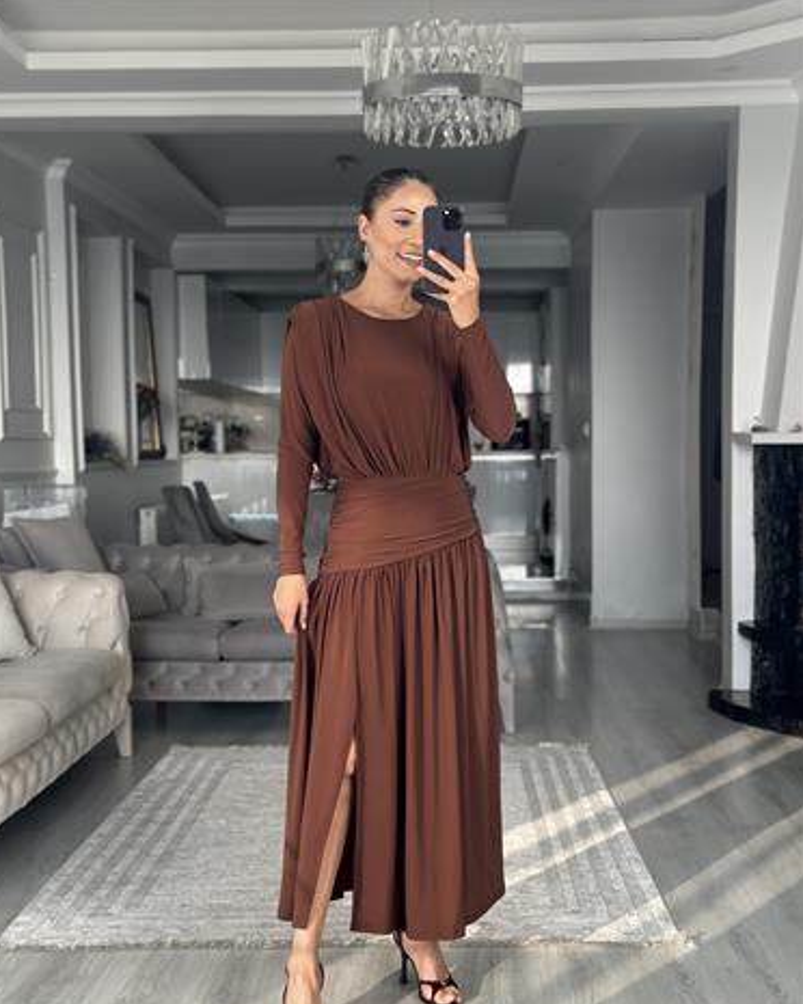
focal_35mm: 51
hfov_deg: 29.7
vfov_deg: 36.6
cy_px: 540
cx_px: 397
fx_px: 1515
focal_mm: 6.86
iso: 100
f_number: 1.78
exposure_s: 1/161
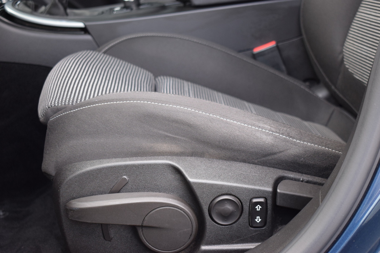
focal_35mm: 60
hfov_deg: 33.4
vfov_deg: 22.6
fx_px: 633
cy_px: 126
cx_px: 190
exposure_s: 1/60
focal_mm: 40
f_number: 5
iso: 720
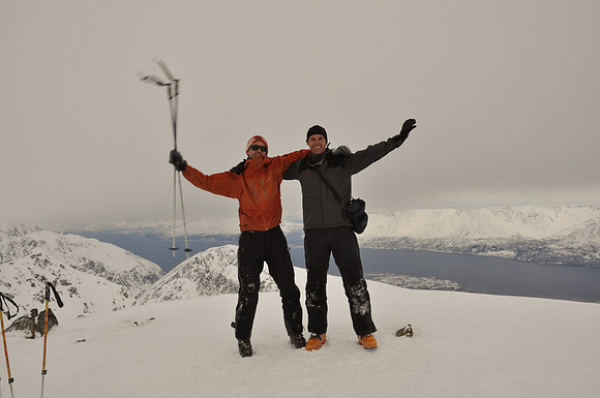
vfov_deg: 39.9
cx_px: 300
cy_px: 199
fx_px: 549
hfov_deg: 57.3
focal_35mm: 33
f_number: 20
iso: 320
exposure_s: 1/100
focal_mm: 22
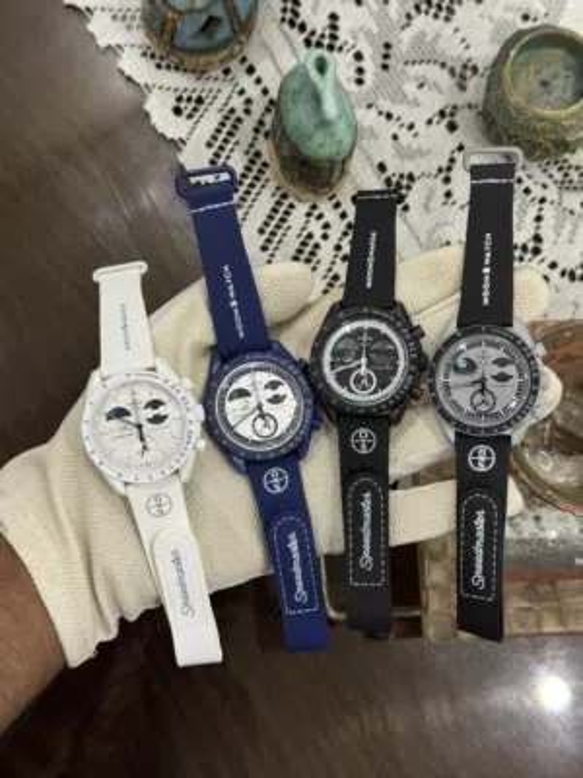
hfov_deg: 30.3
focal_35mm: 48
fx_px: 1078
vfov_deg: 39.7
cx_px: 292
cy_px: 389
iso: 400
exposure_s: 1/40
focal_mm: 6.76
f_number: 1.78
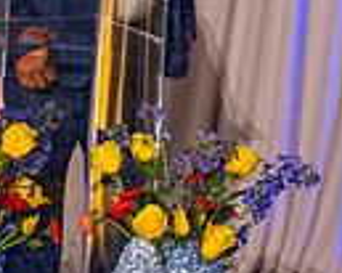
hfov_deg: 14.1
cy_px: 83
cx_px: 502
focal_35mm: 129
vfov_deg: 11.9
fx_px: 1305
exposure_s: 1/160
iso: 3200
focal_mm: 24
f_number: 4
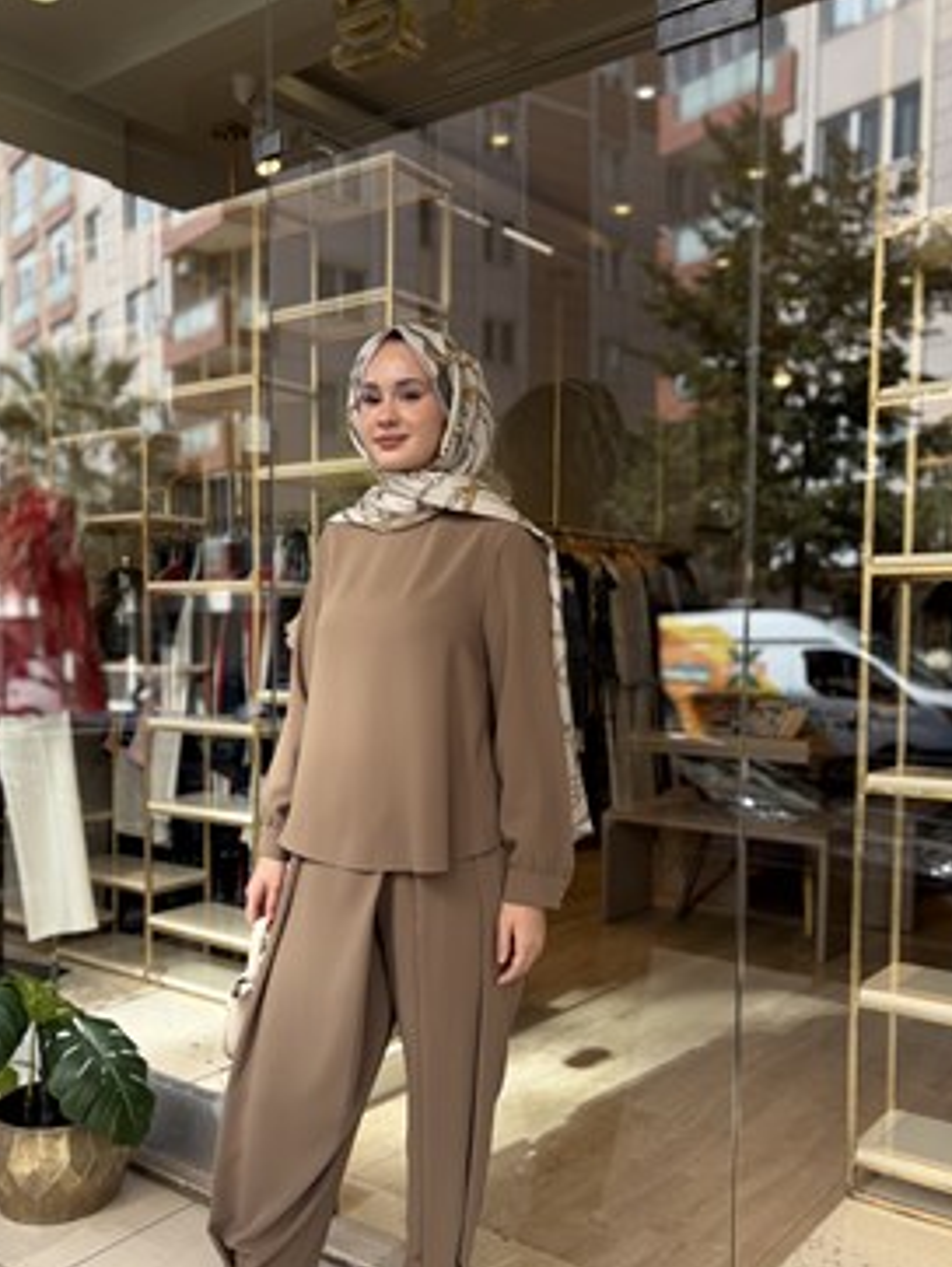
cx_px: 390
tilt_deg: -4.0
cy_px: 707
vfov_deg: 56.6
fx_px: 1172
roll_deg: -0.2
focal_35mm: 32
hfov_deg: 44.0
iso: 50
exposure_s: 1/607
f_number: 1.6
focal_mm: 5.96
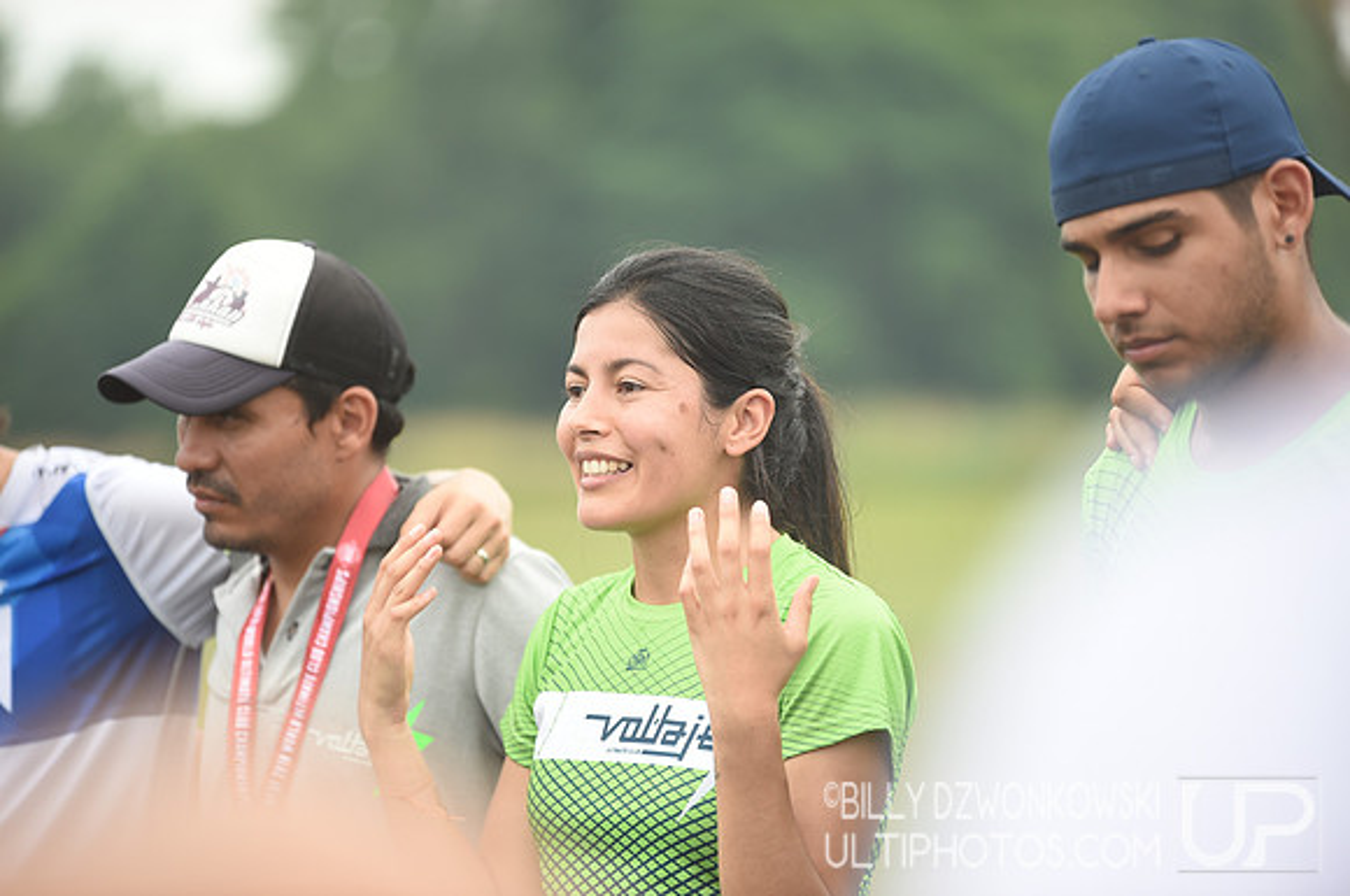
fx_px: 7489
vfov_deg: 6.8
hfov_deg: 10.3
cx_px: 675
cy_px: 448
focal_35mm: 200
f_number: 2.8
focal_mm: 200
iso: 320
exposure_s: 1/1000
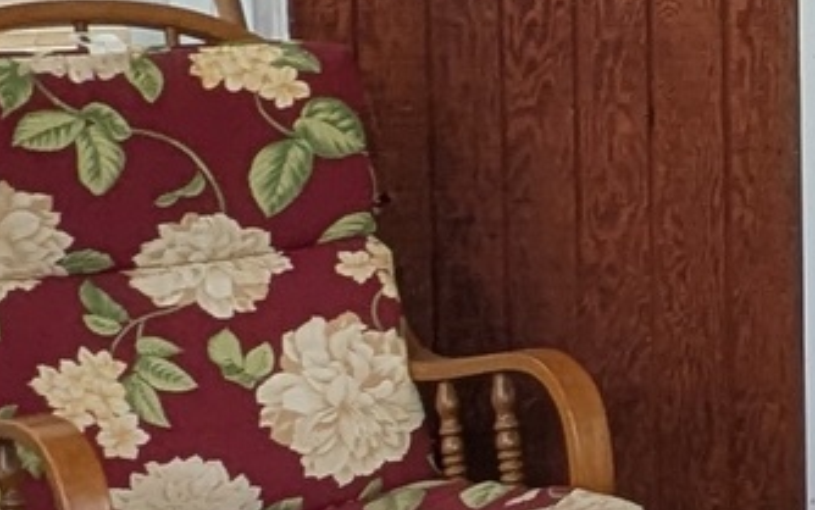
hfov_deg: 14.1
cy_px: 120
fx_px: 2600
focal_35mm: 117
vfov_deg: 11.2
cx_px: 1758
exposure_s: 1/41.3
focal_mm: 2.35
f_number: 2.2
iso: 106
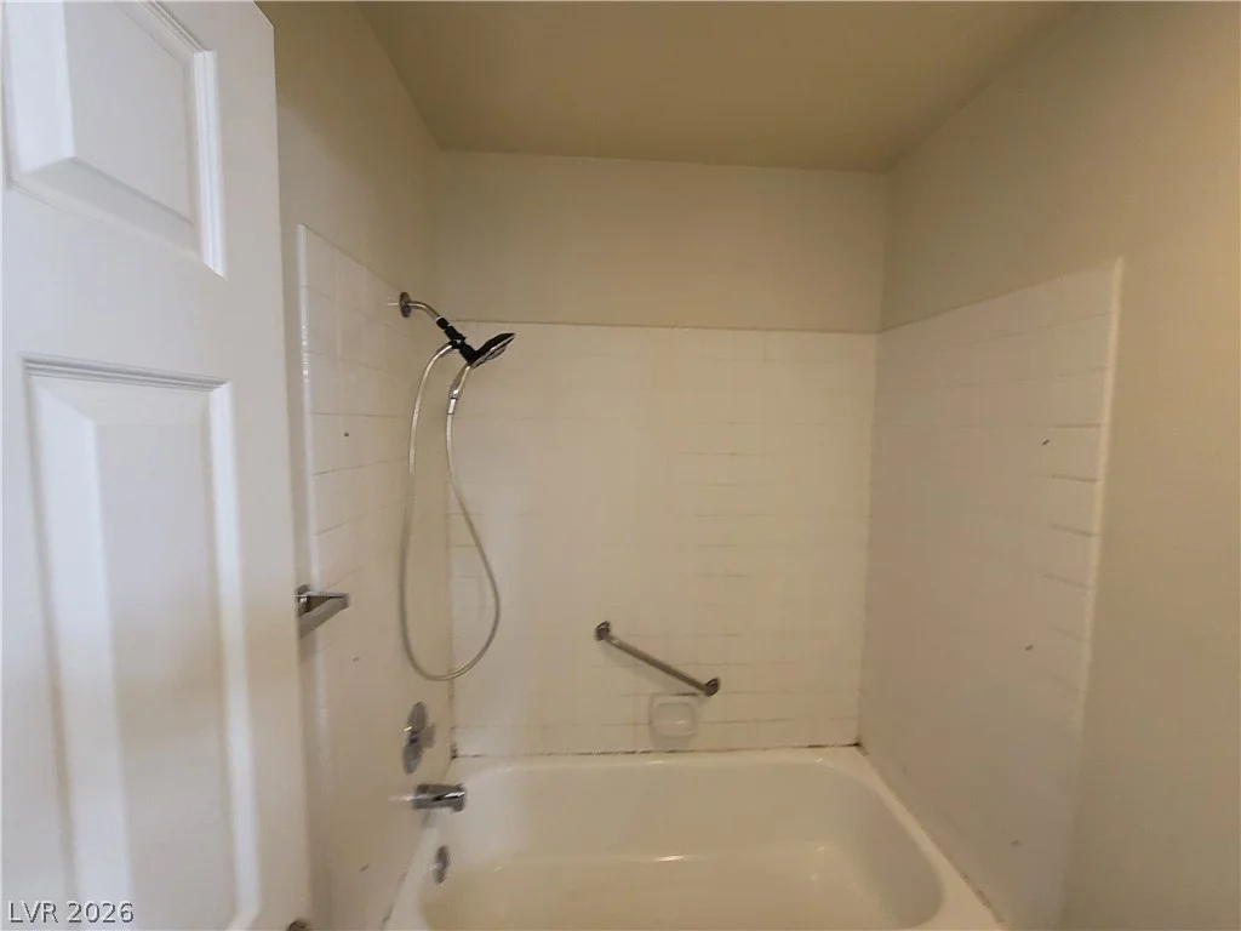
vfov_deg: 89.9
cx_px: 620
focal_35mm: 13
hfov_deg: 106.2
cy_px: 466
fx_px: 466
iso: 320
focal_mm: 2.2
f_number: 2.2
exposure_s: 1/60
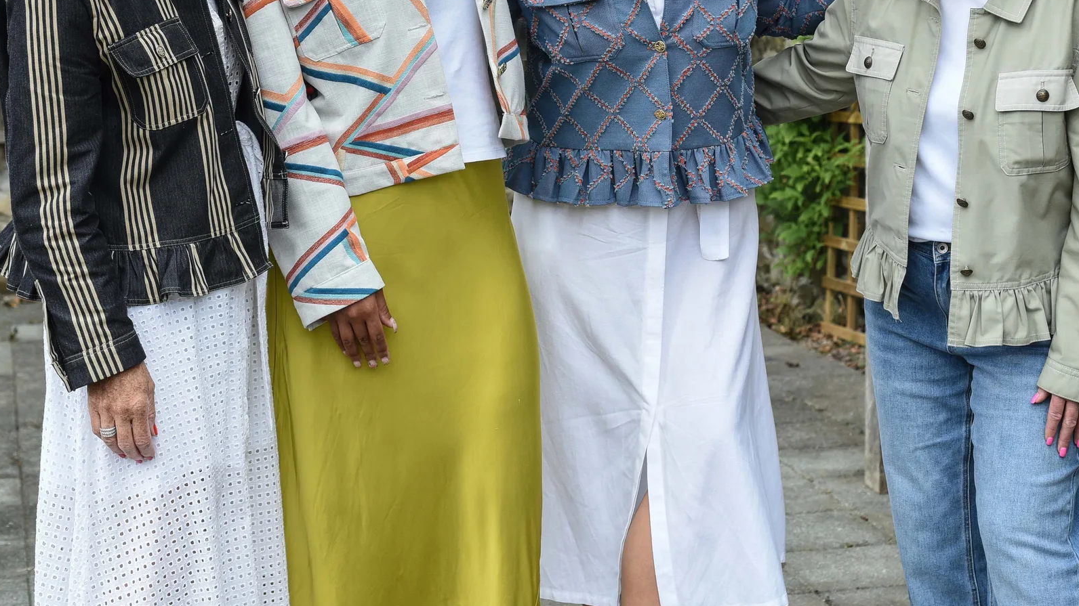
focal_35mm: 79
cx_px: 643
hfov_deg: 26.8
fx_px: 2260
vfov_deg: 15.1
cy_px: 66
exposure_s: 1/800
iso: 400
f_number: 6.3
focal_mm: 50
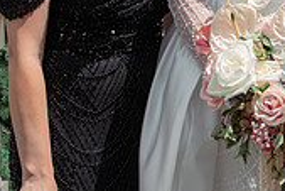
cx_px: 283
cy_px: -106
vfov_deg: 11.0
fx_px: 951
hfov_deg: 16.7
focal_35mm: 120
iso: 200
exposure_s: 1/320
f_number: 8
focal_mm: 35
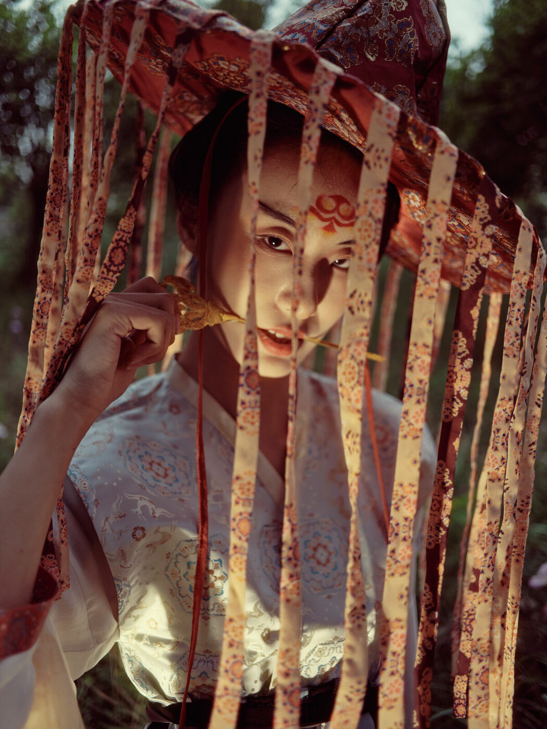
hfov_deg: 44.2
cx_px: 274
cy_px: 364
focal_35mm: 32
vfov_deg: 56.8
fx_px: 674
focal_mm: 40
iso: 500
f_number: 2.8
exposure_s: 1/125
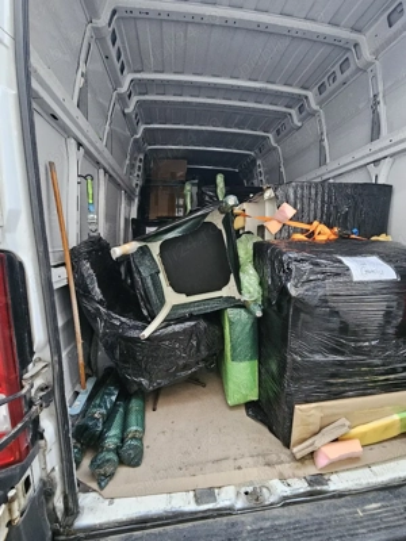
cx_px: 203
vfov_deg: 106.2
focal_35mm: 13
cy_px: 270
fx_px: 203
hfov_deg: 89.9
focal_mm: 2.2
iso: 800
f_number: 2.2
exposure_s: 1/25.1
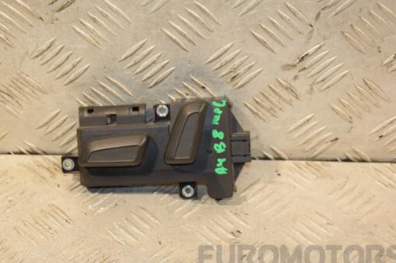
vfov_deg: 12.3
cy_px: 152
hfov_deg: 18.4
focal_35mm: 111
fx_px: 1221
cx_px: 183
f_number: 5.3
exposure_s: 1/200
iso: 800
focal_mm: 62
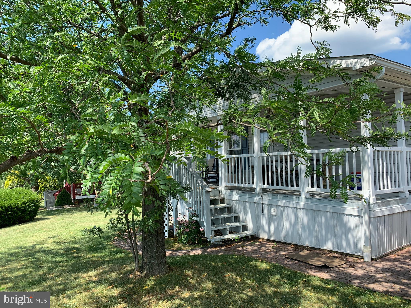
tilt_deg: +2.7
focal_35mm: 26
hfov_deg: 67.3
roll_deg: +1.6
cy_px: 154
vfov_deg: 53.1
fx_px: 309
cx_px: 206
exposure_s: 1/737
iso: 25
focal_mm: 4.25
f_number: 1.8
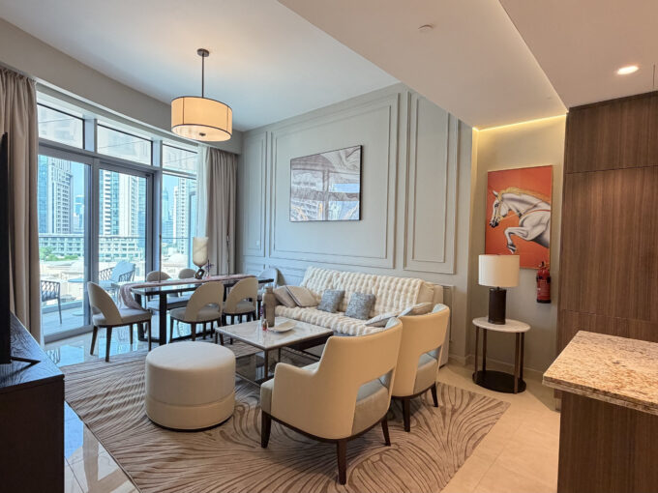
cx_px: 329
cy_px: 246
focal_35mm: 14
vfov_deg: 85.7
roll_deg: -0.9
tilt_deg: -1.9
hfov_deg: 102.1
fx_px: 266
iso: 200
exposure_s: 1/100
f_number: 2.2
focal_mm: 2.22
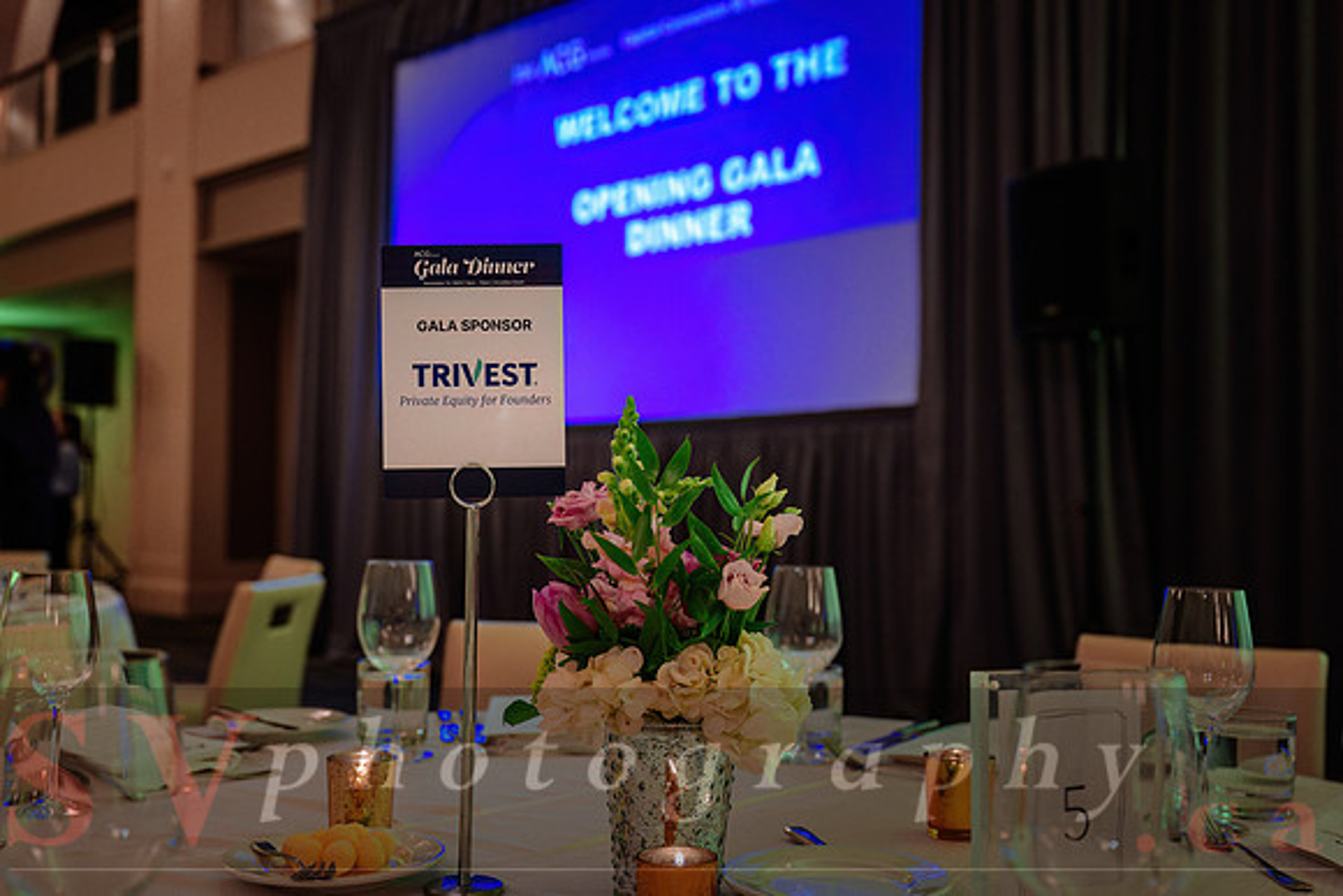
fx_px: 1448
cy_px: 446
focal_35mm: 39
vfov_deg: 34.4
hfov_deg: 49.7
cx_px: 701
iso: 800
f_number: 3.5
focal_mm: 36
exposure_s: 1/40
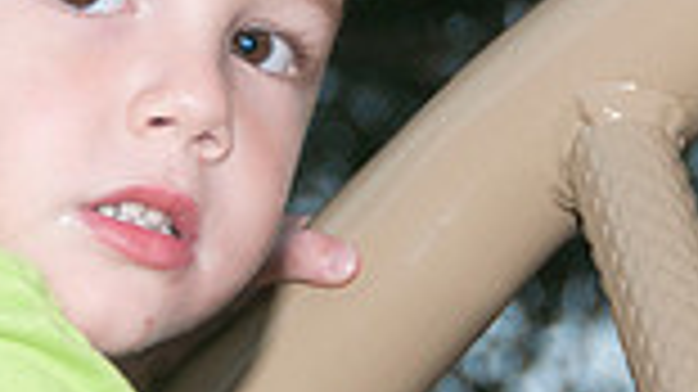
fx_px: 8121
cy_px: 128
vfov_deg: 2.8
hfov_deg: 4.9
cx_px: 171
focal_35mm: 439
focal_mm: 75
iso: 200
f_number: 6.3
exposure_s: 1/60
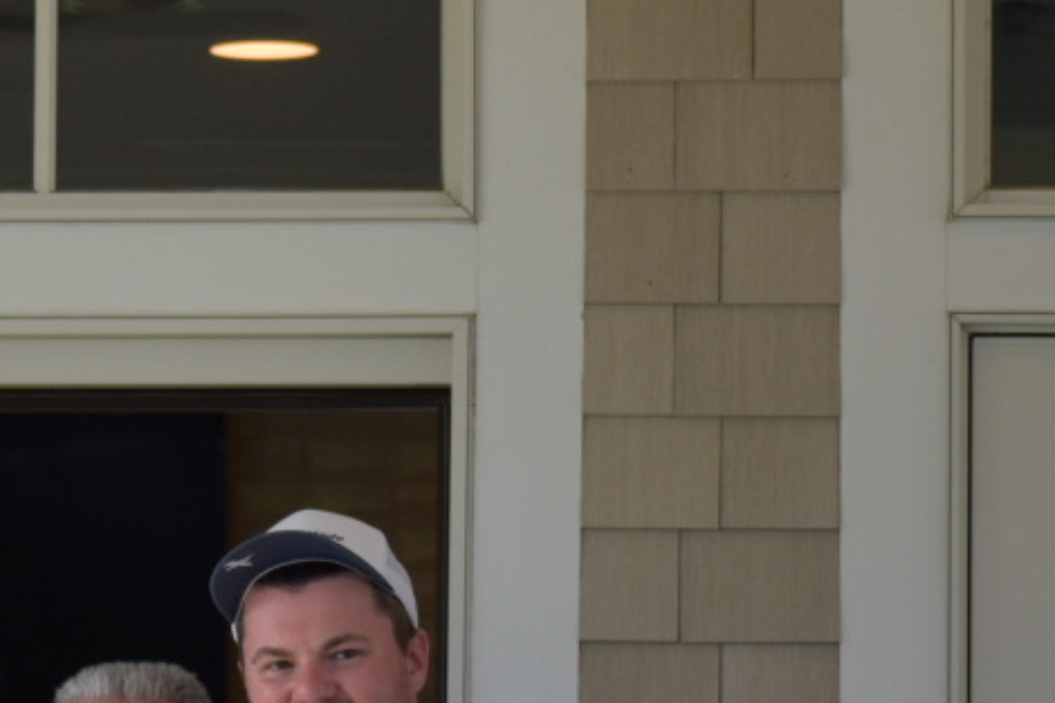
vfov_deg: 3.8
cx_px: -651
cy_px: 1078
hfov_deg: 5.6
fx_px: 10604
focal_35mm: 362
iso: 200
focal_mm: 70
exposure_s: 1/250
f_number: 5.6
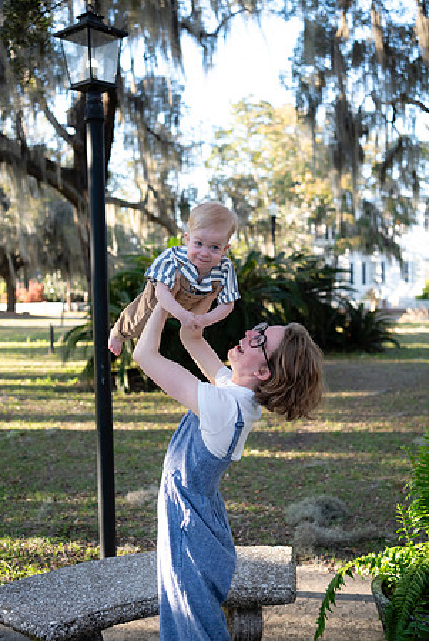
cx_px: 214
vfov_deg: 48.4
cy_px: 320
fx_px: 713
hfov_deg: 33.5
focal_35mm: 40
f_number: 3.2
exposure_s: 1/1000
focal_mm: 40
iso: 1250
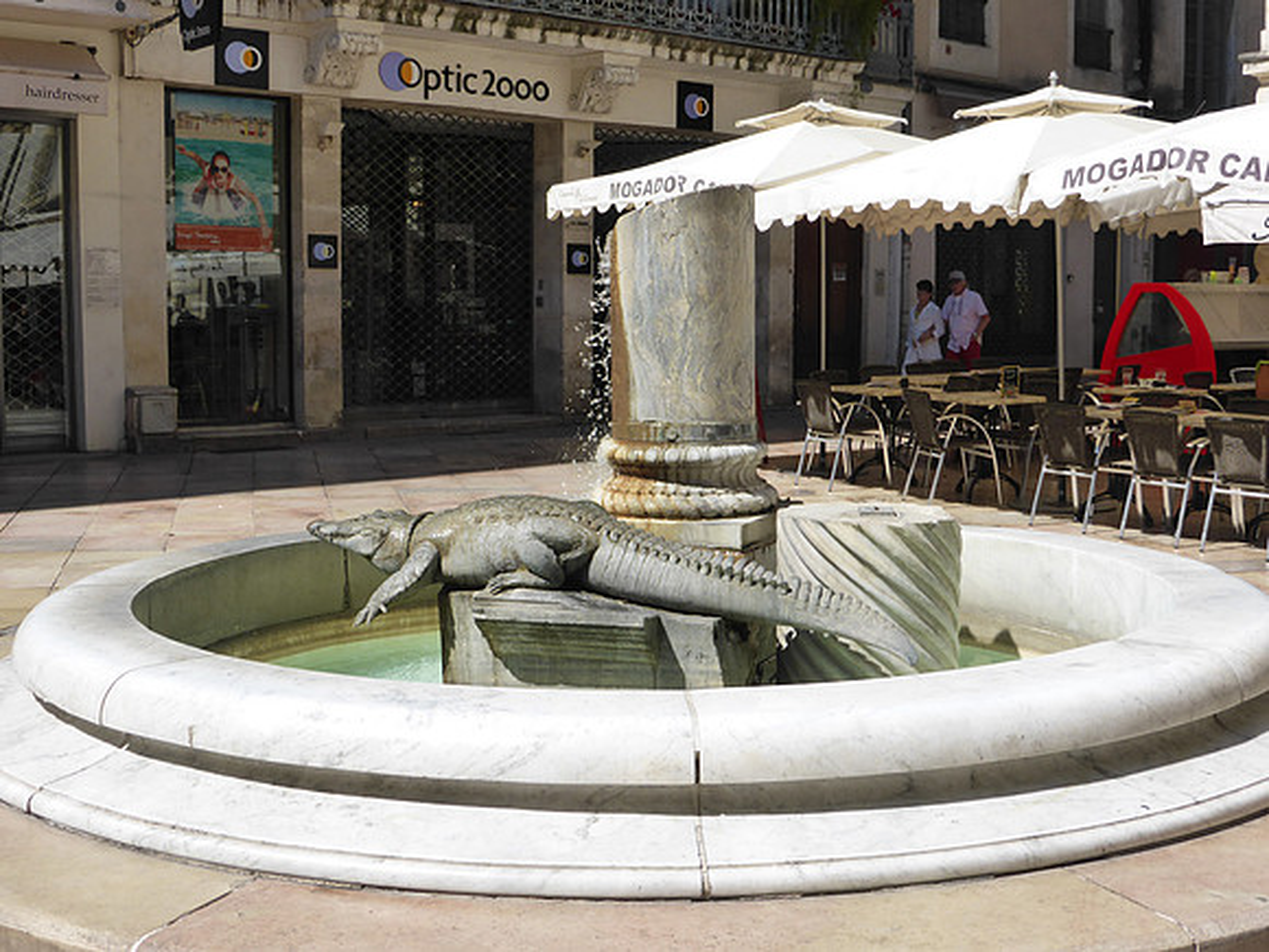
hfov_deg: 41.2
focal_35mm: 46
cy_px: 476
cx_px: 634
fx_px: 1686
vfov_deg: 31.5
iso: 160
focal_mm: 7.9
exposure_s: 1/1300
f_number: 4.1
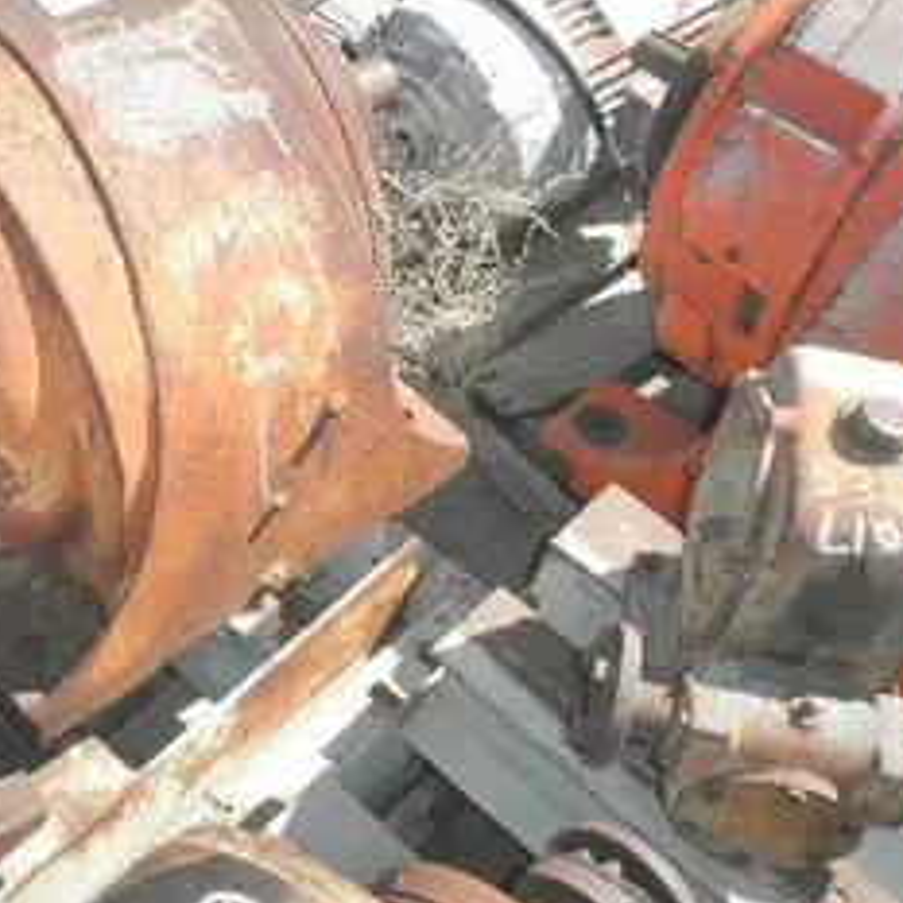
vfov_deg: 32.2
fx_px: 1564
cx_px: 186
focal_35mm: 53
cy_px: 411
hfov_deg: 31.4
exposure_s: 1/500
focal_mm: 6.1
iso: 64
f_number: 3.2
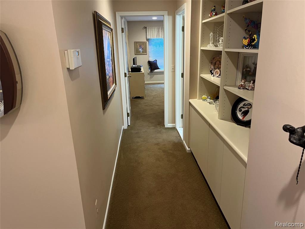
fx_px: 229
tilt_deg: -17.5
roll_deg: +1.8
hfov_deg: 67.3
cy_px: 114
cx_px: 152
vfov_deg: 53.1
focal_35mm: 26
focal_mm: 5.1
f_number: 1.6
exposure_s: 1/60
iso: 250
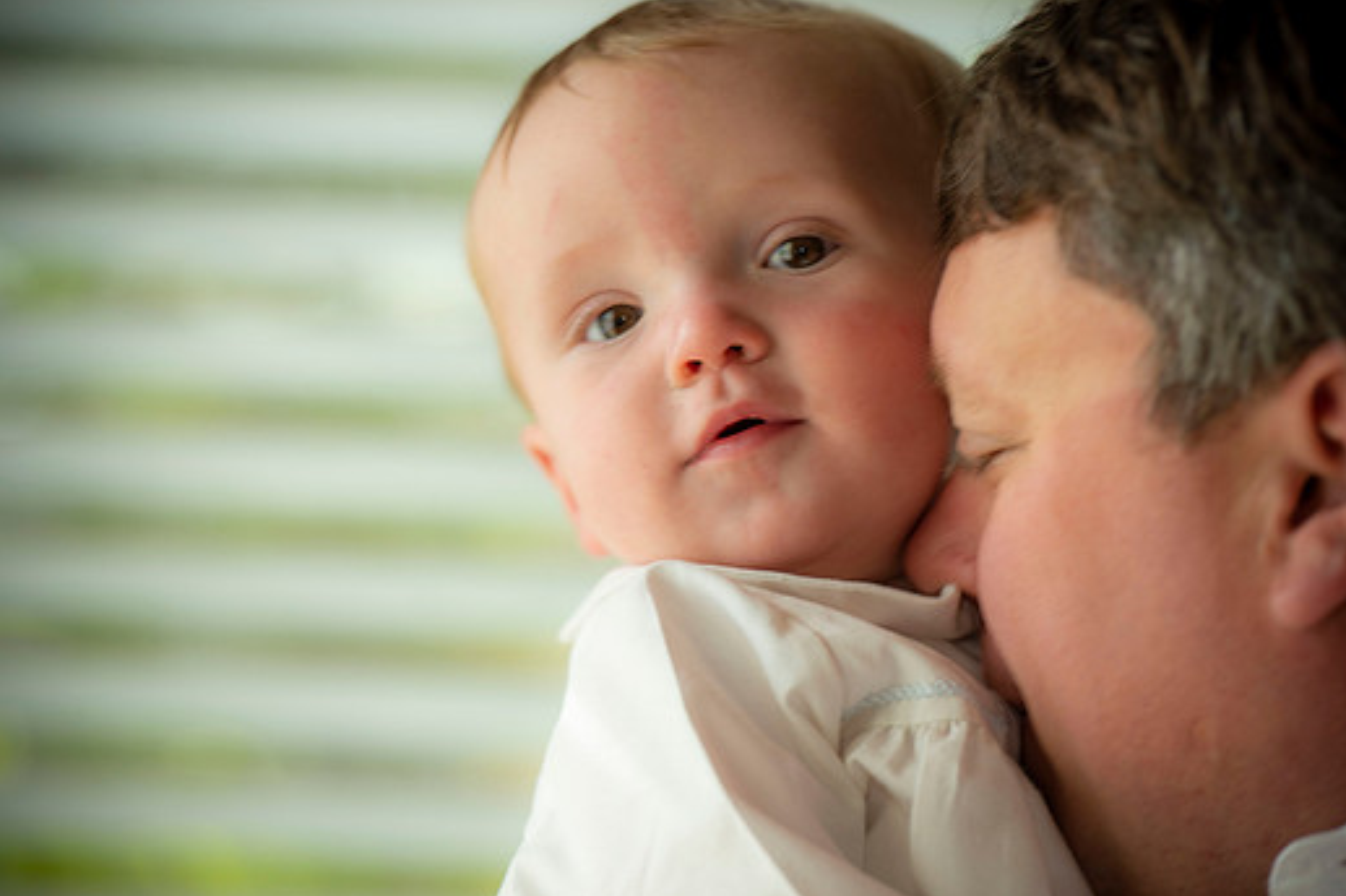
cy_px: 474
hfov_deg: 9.7
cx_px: 669
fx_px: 7958
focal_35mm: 213
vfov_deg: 6.4
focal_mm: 190
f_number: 2.8
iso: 200
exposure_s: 1/80
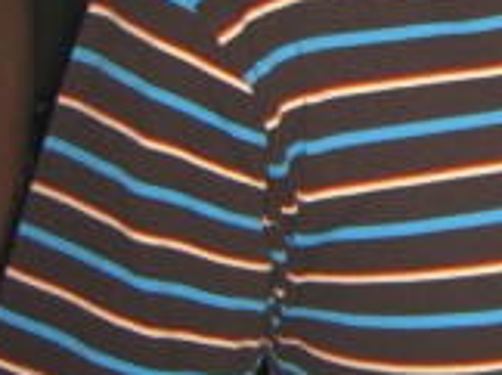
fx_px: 2042
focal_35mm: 141
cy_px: -158
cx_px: 889
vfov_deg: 10.2
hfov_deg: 12.8
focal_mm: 7.9
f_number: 2.8
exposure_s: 1/60
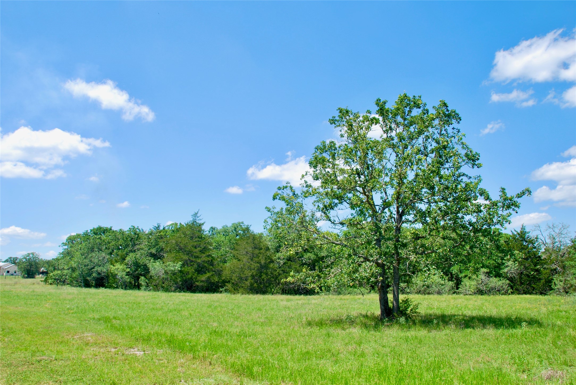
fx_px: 529
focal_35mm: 33
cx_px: 288
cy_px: 192
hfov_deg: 57.2
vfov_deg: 40.1
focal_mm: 22
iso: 100
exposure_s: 1/200
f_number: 7.1
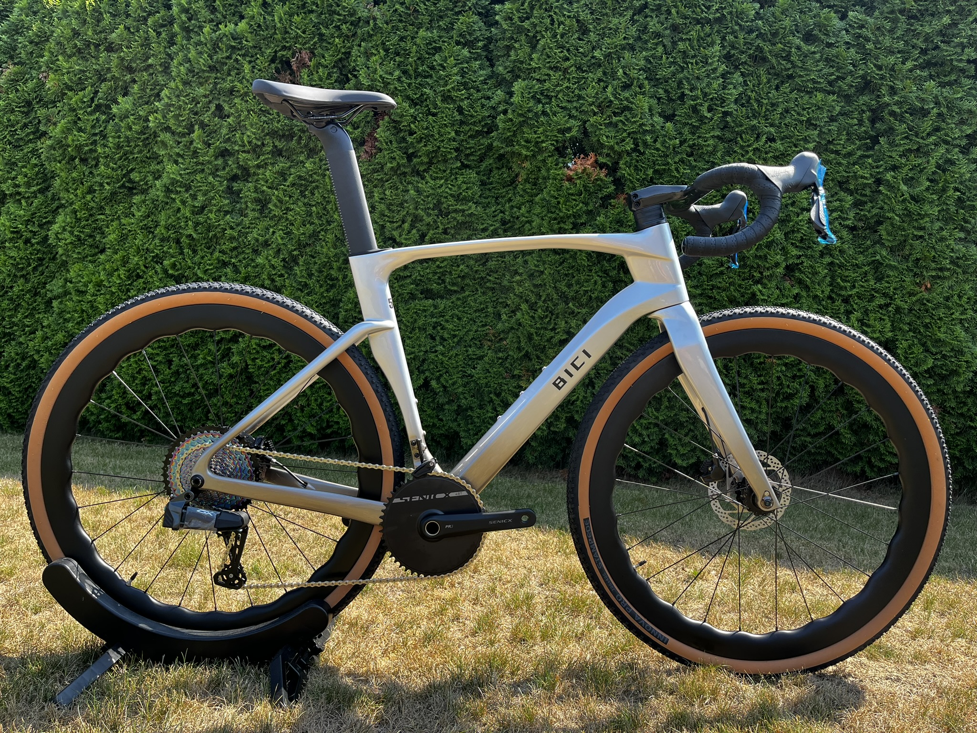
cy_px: 366
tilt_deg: -4.5
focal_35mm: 26
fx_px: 734
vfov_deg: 53.1
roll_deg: -1.6
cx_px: 488
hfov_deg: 67.3
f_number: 1.6
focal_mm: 5.1
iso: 50
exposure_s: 1/664
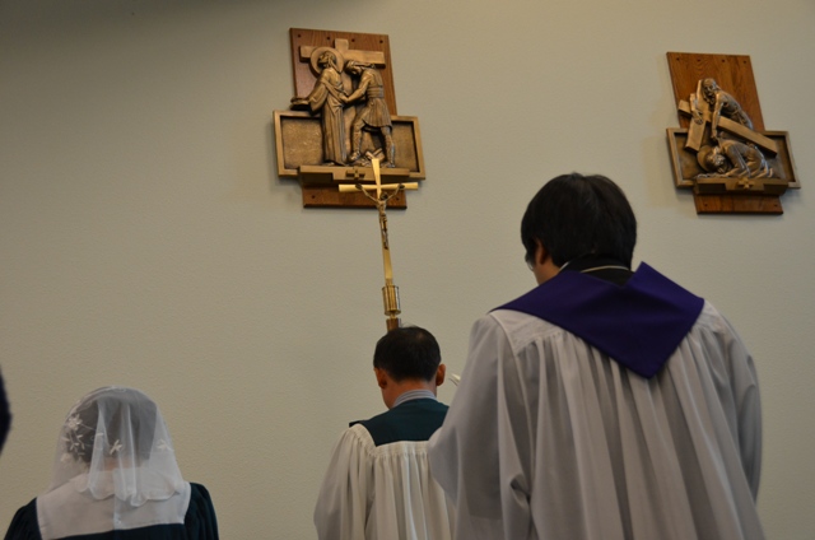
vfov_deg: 28.0
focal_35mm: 48
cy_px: 270
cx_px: 408
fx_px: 1084
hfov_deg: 41.2
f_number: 4
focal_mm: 32
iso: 800
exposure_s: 1/50
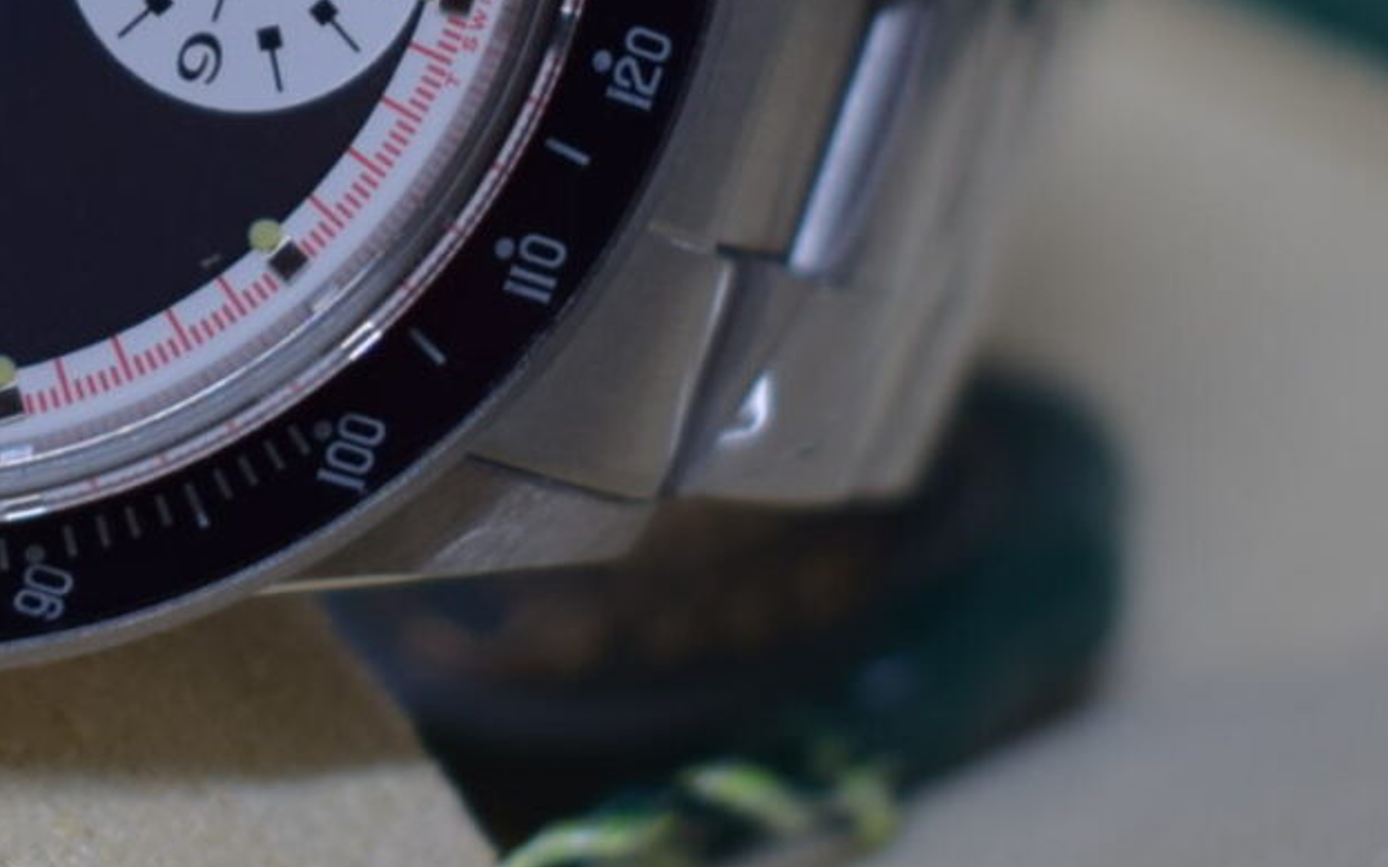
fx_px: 5710
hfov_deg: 13.5
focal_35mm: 151
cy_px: -246
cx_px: -185
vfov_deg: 8.6
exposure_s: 1/60
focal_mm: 24
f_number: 3.8
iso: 250
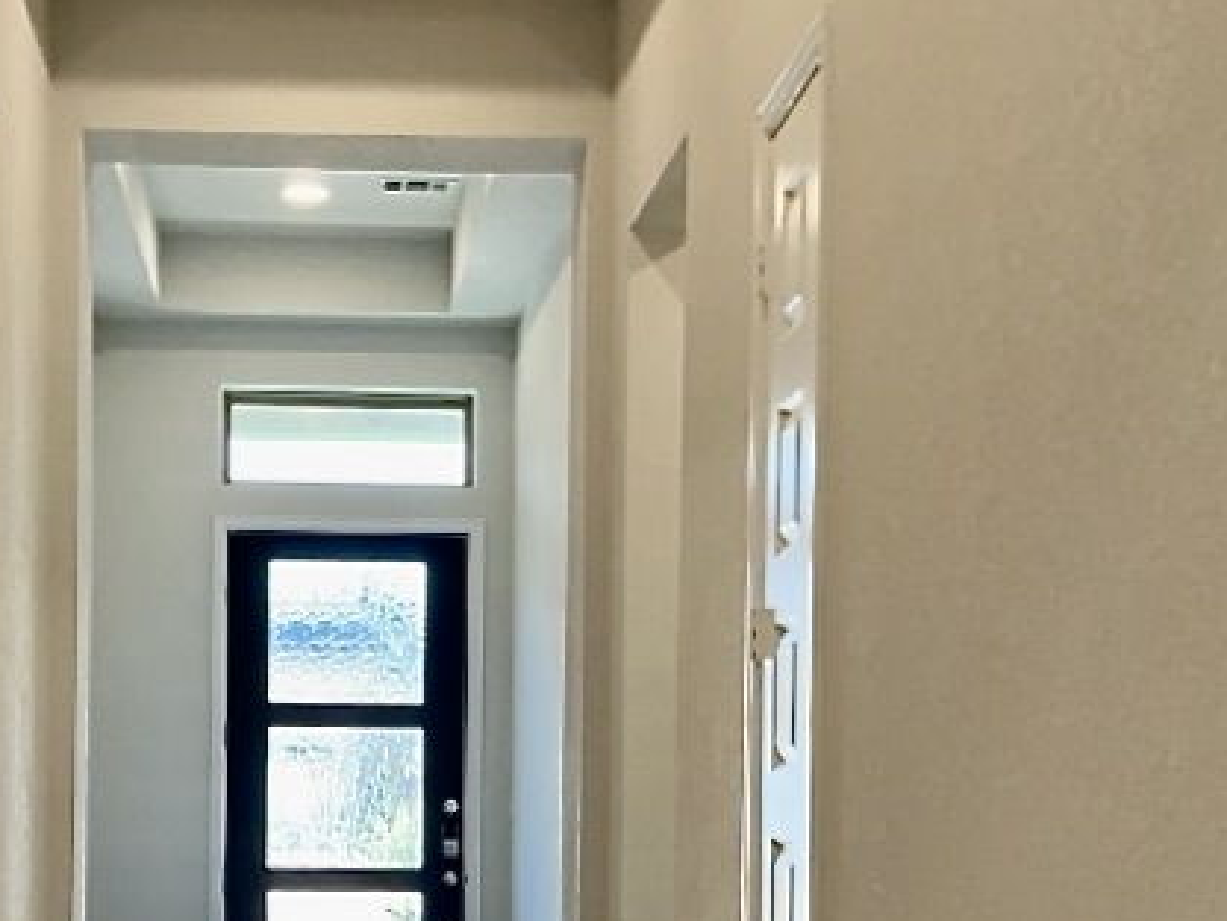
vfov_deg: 21.8
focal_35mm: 66
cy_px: 815
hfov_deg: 29.1
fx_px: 2340
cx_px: 384
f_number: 1.8
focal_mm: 3
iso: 80
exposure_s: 1/100
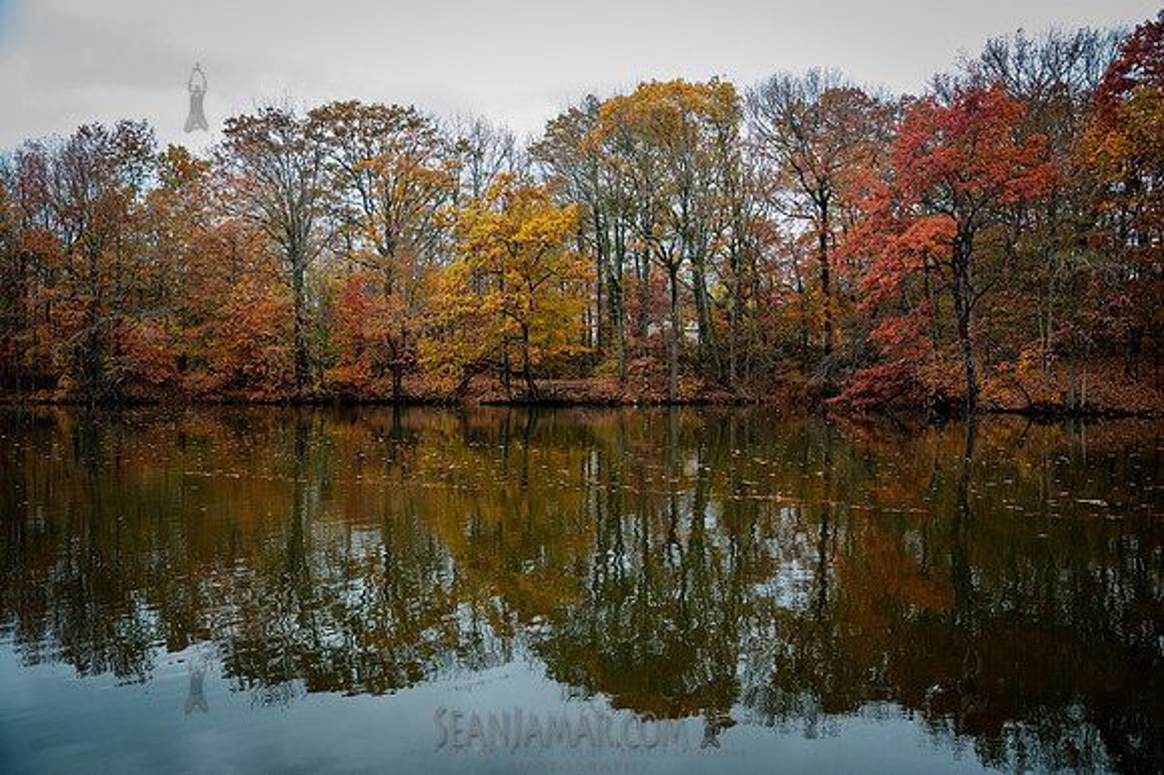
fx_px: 1145
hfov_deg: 53.9
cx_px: 582
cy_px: 388
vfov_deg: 37.4
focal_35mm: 35
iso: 4000
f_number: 5.6
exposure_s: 1/250
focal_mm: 35
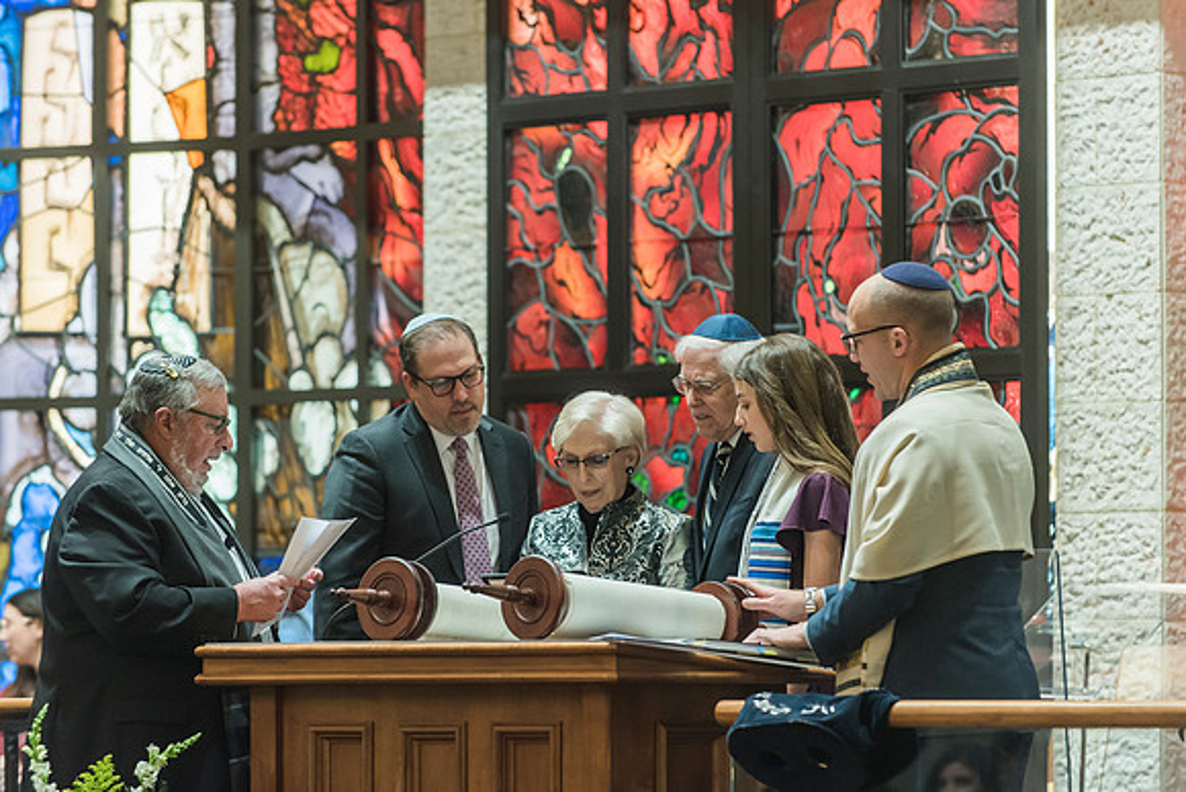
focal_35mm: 213
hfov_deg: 9.7
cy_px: 383
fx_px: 7013
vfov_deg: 6.5
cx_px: 607
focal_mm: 200
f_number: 3.5
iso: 1250
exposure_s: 1/80
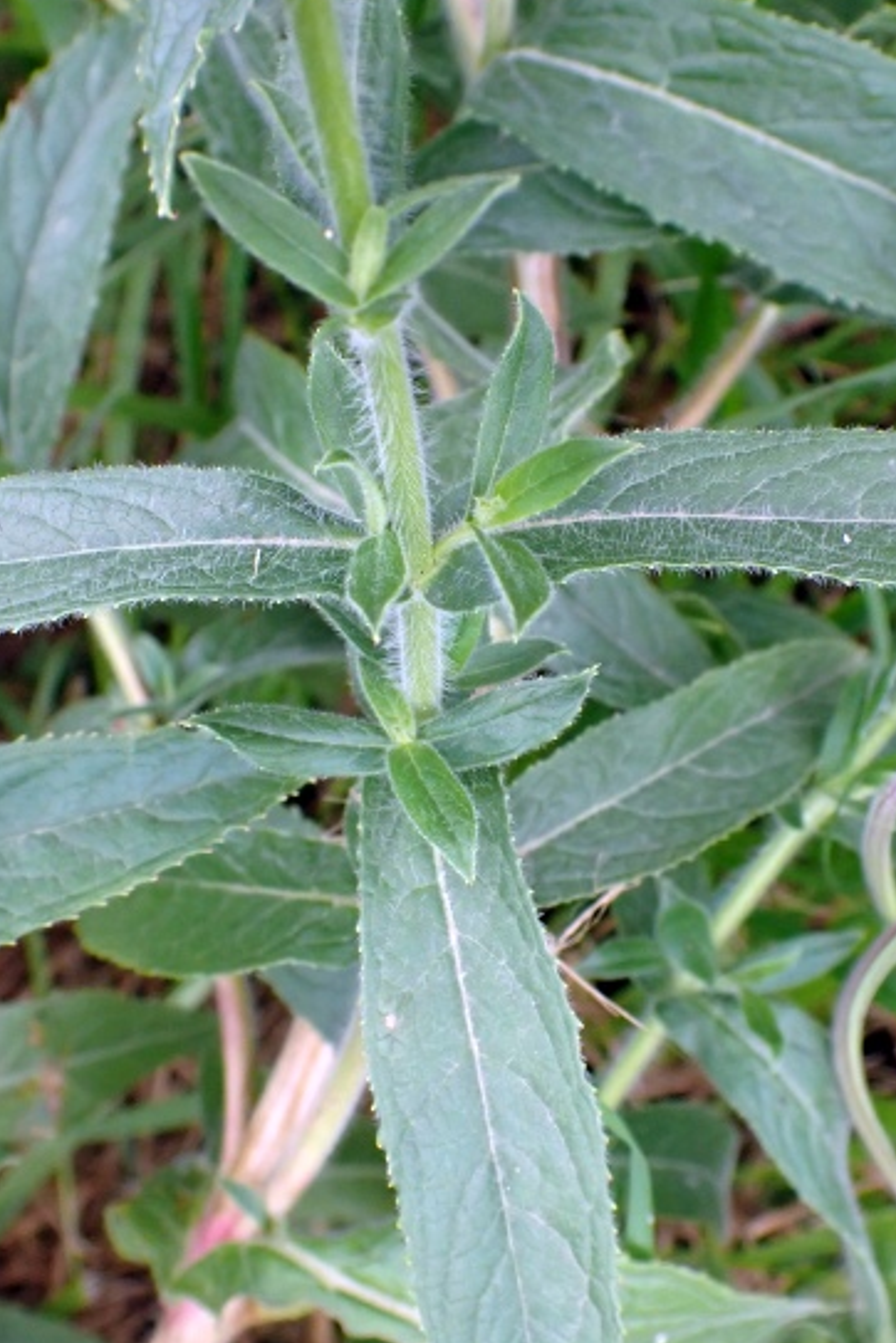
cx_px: 460
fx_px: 1717
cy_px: 626
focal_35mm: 46
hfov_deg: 29.2
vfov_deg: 42.7
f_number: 3.2
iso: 320
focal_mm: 5.4
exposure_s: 1/320
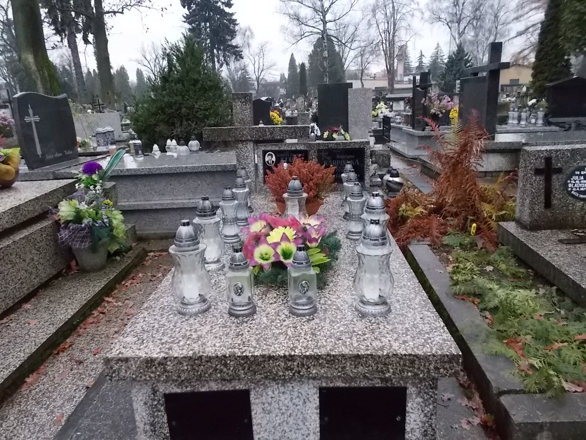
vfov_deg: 53.1
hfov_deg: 67.3
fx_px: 440
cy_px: 220
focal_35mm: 26
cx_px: 293
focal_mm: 4.6
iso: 400
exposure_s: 1/250
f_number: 3.2
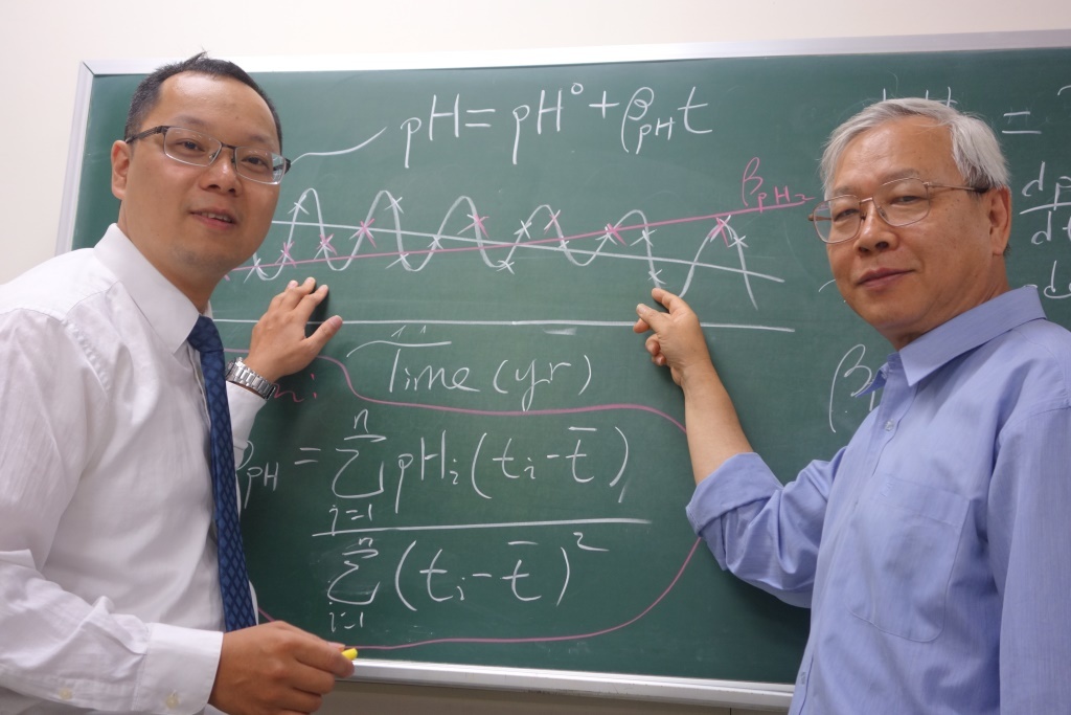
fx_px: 1398
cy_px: 358
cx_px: 536
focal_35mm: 47
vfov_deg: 28.7
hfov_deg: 41.9
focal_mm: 17.4
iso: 400
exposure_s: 1/50
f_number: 3.2
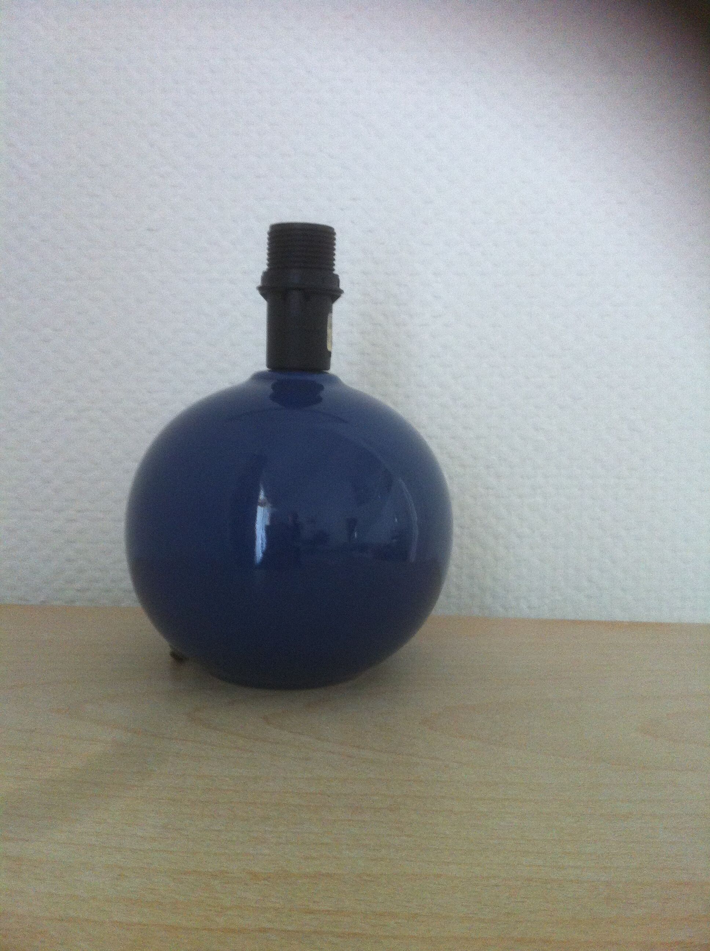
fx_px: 960
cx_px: 355
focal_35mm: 35
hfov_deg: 40.6
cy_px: 476
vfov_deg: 52.7
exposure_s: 1/15
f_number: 2.8
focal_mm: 3.85
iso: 160
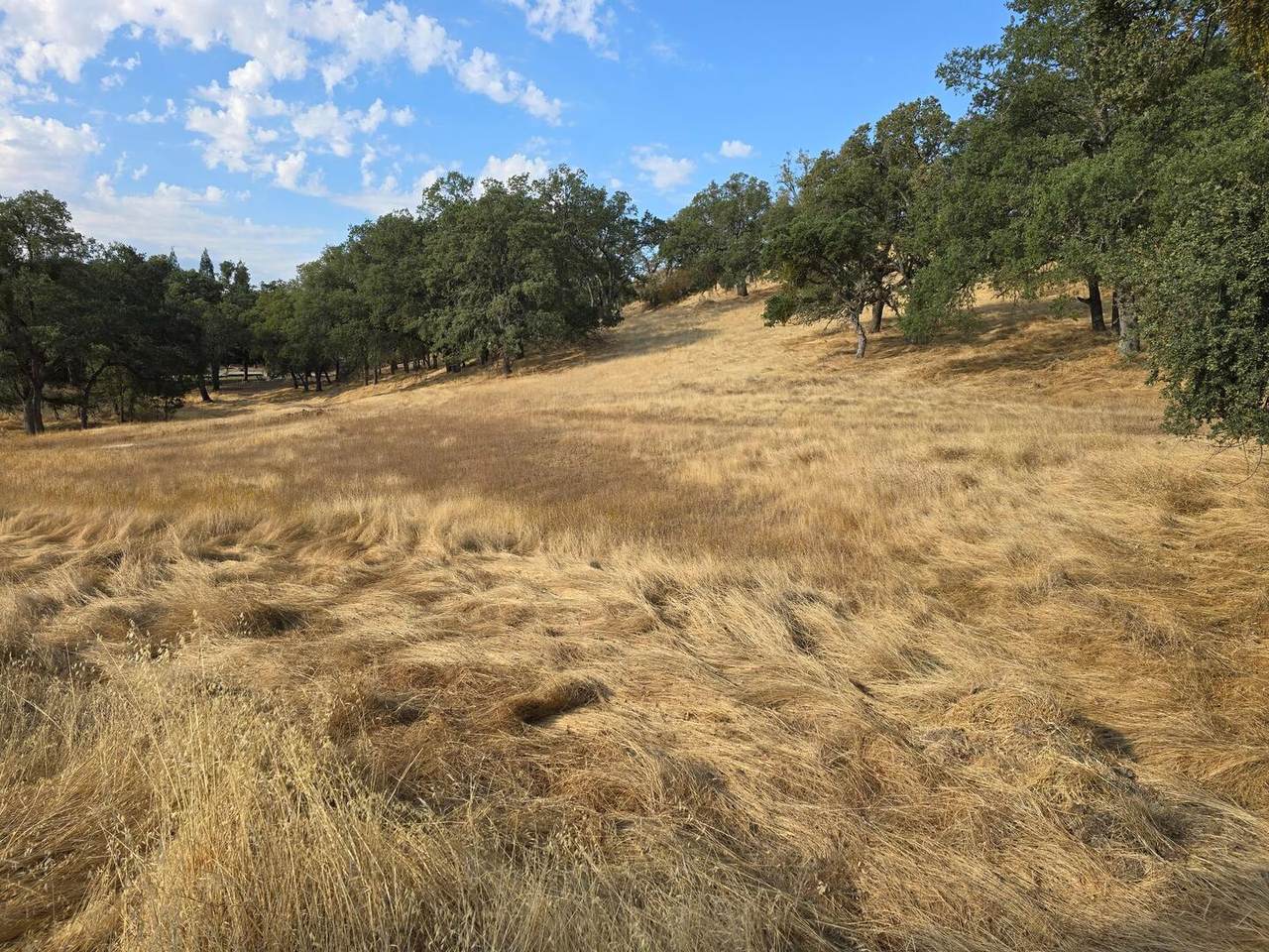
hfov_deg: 73.9
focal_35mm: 23
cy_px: 476
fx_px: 843
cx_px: 634
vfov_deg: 58.9
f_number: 1.7
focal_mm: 6.3
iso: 12
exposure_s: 1/535
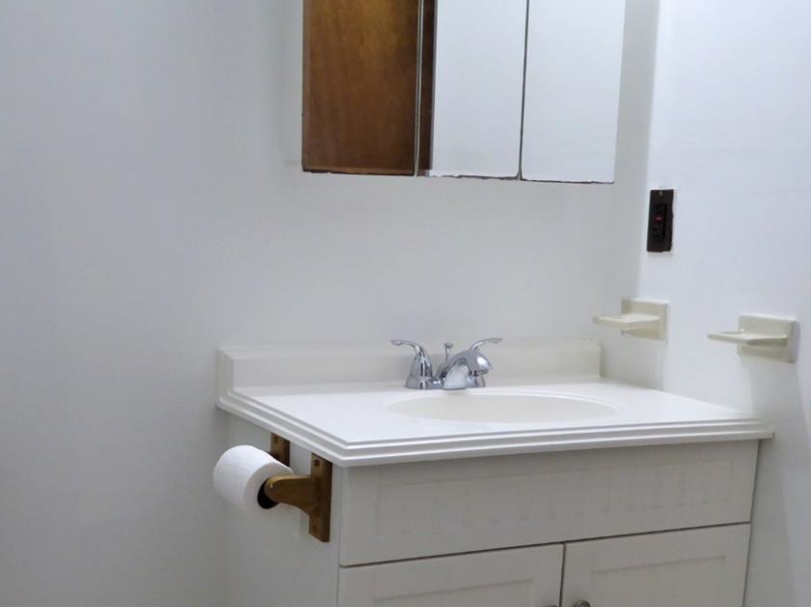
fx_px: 1218
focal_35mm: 52
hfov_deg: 36.8
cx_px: 384
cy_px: 482
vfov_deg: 27.5
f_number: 3.5
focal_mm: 5
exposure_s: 1/60
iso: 320
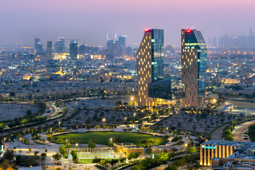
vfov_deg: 15.0
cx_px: 134
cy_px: 70
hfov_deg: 22.4
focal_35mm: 91
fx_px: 645
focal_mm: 70
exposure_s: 5
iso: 50
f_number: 16
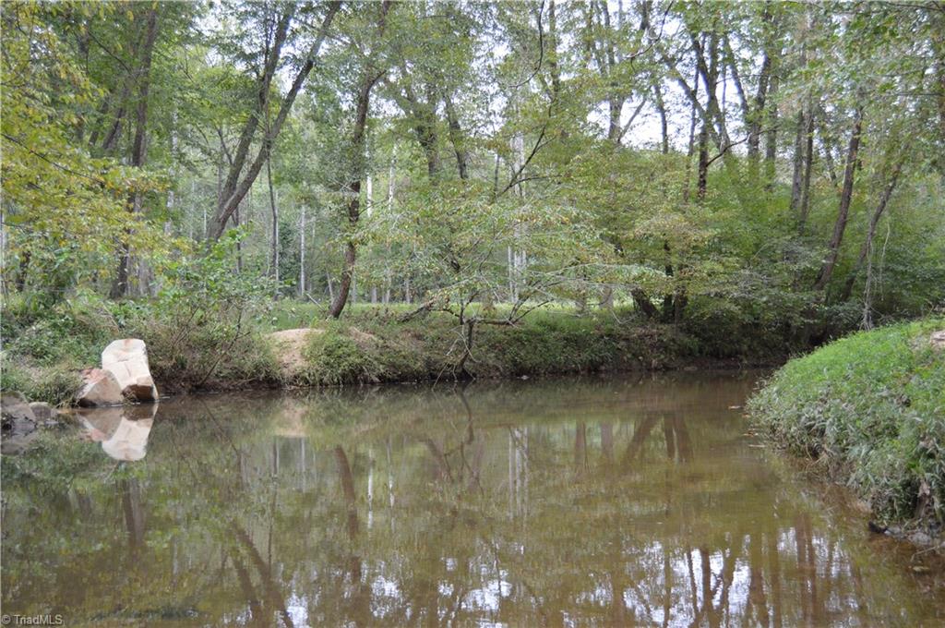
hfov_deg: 46.5
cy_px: 314
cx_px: 472
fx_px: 1101
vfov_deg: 31.8
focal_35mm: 42
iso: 200
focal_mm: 28
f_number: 4.5
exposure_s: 1/160
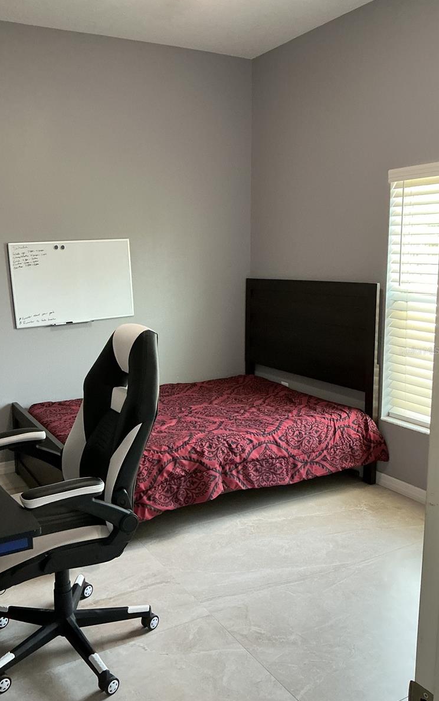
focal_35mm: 31
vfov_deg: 61.2
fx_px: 593
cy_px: 350
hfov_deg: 40.4
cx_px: 176
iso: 160
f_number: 1.8
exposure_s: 1/60
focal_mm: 3
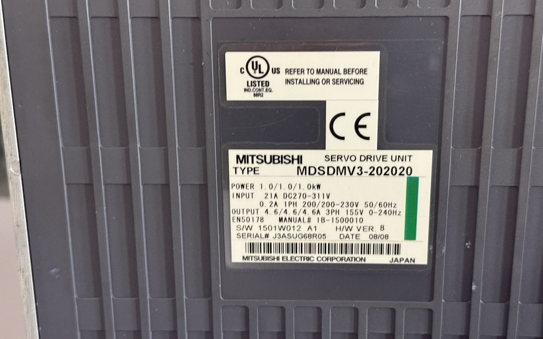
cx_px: 274
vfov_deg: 24.9
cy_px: 177
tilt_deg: -18.3
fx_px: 770
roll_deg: +0.9
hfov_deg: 38.9
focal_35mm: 52
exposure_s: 1/33
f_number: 1.78
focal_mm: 6.76
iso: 400
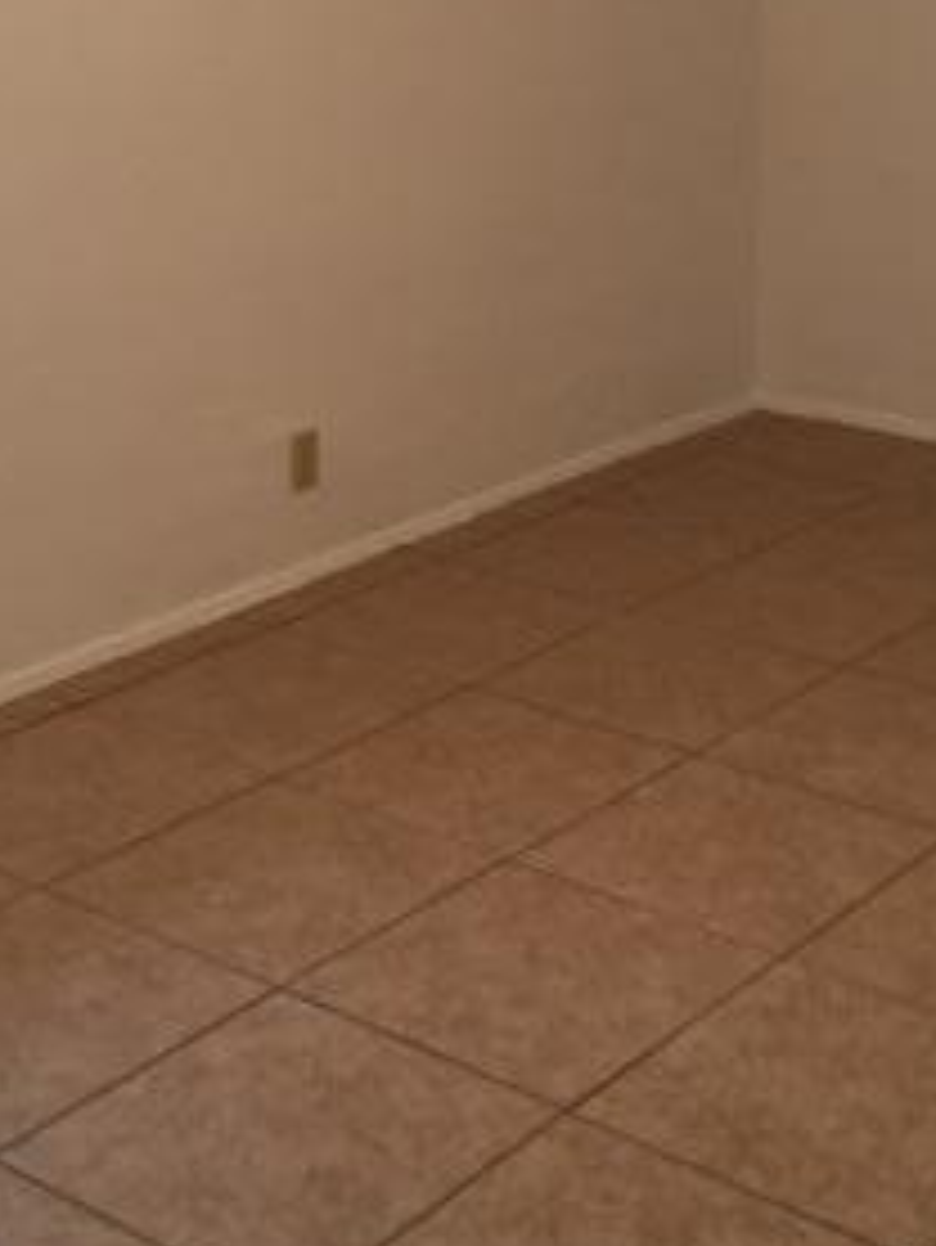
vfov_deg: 28.5
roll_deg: -0.1
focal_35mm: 67
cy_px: 301
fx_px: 2414
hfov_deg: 21.9
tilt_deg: -11.4
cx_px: 554
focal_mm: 4.15
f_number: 2.2
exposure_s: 1/15
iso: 50
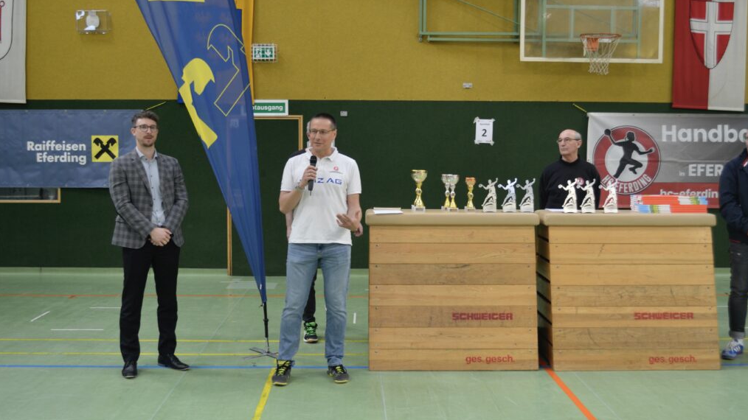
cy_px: 207
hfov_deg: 52.8
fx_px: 754
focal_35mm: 38
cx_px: 375
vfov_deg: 31.2
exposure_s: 1/100
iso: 400
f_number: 5
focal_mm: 24
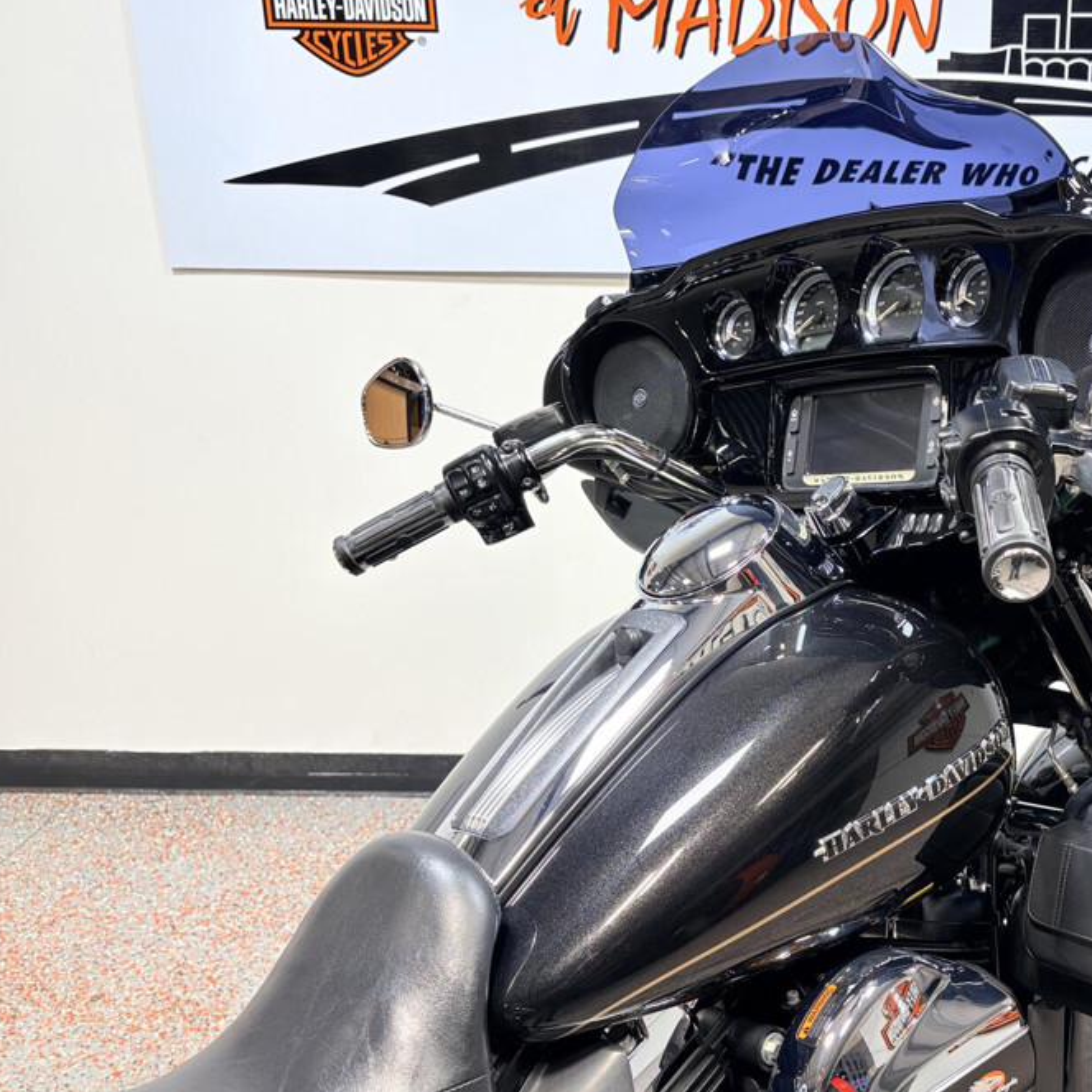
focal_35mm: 37
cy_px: 591
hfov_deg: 43.1
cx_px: 852
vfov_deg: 44.9
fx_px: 1321
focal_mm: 5.96
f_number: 1.6
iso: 50
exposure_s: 1/120
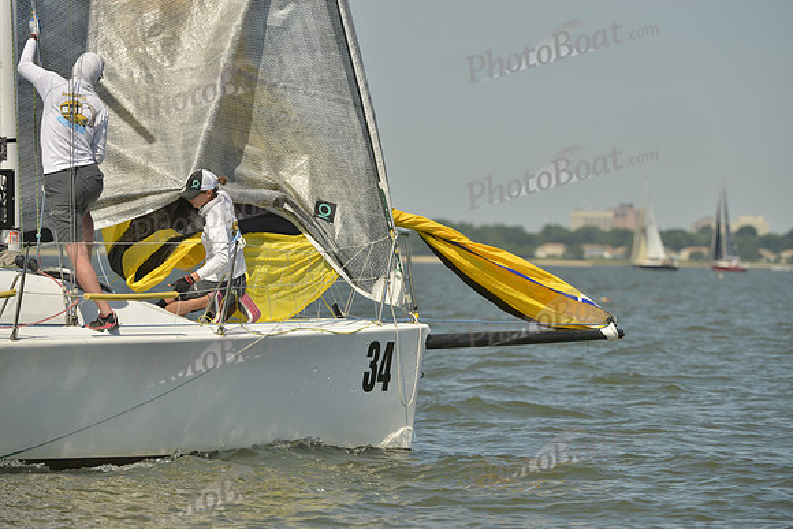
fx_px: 6389
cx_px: 396
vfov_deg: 4.7
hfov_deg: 7.1
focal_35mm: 290
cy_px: 264
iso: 200
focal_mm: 290
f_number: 8
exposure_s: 1/1000
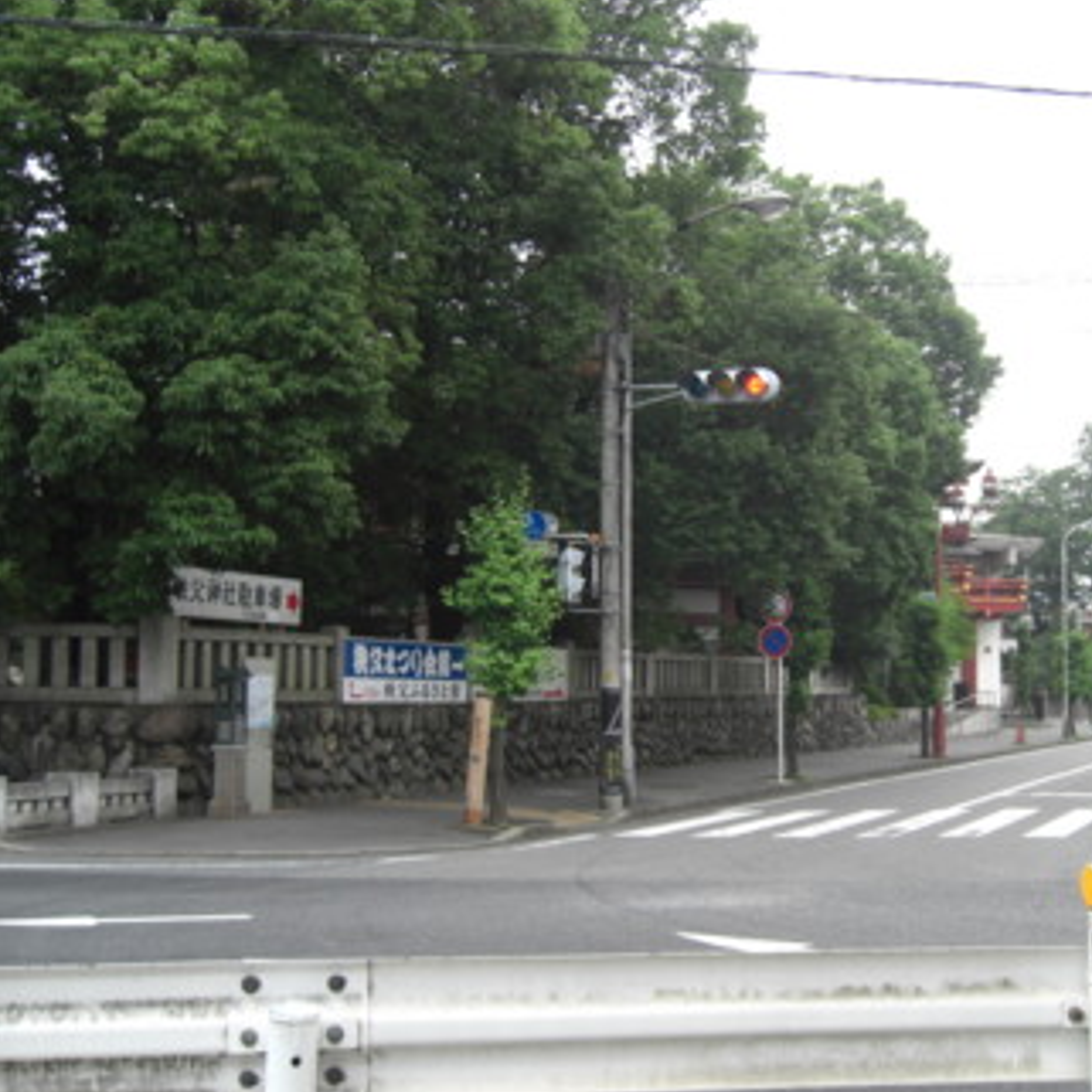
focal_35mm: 46
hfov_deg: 36.3
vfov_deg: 36.8
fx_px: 1642
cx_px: 745
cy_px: 541
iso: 80
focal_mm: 7.9
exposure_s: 1/160
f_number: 2.8
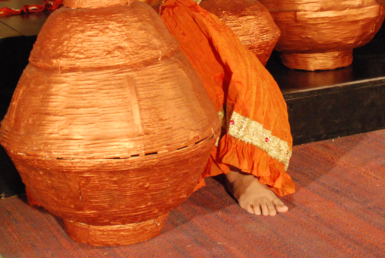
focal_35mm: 81
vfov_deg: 16.7
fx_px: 867
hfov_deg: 25.0
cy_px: 36
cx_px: 191
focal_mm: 26
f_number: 4
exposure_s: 1/60
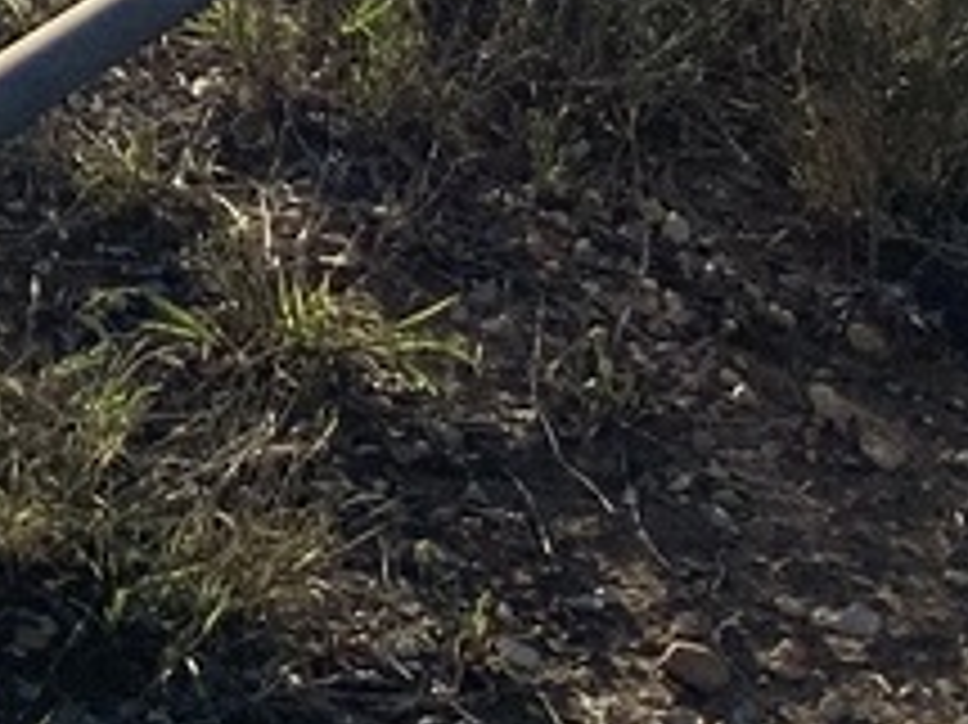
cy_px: -1565
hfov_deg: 9.3
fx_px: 5422
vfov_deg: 6.8
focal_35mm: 194
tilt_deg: -7.8
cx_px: -1175
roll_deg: -0.2
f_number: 1.8
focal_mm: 3
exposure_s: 1/3125
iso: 16
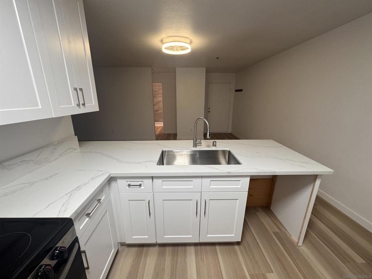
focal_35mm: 14
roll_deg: -0.3
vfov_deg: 85.7
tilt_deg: -15.8
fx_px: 150
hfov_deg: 102.1
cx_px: 186
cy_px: 140
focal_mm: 2.22
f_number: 2.2
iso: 250
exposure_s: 1/120
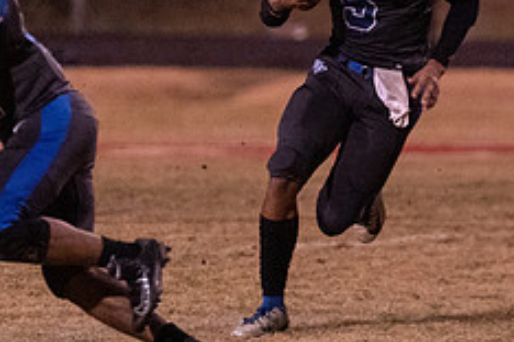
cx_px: 381
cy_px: 84
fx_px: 8766
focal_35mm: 614
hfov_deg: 3.4
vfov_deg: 2.2
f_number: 2.8
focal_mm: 200
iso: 8000
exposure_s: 1/800
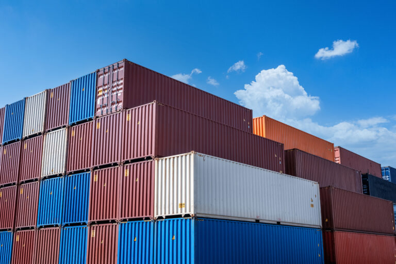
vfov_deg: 33.4
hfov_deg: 48.5
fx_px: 440
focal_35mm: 40
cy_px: 132
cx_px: 198
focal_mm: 40
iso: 100
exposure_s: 1/250
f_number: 9
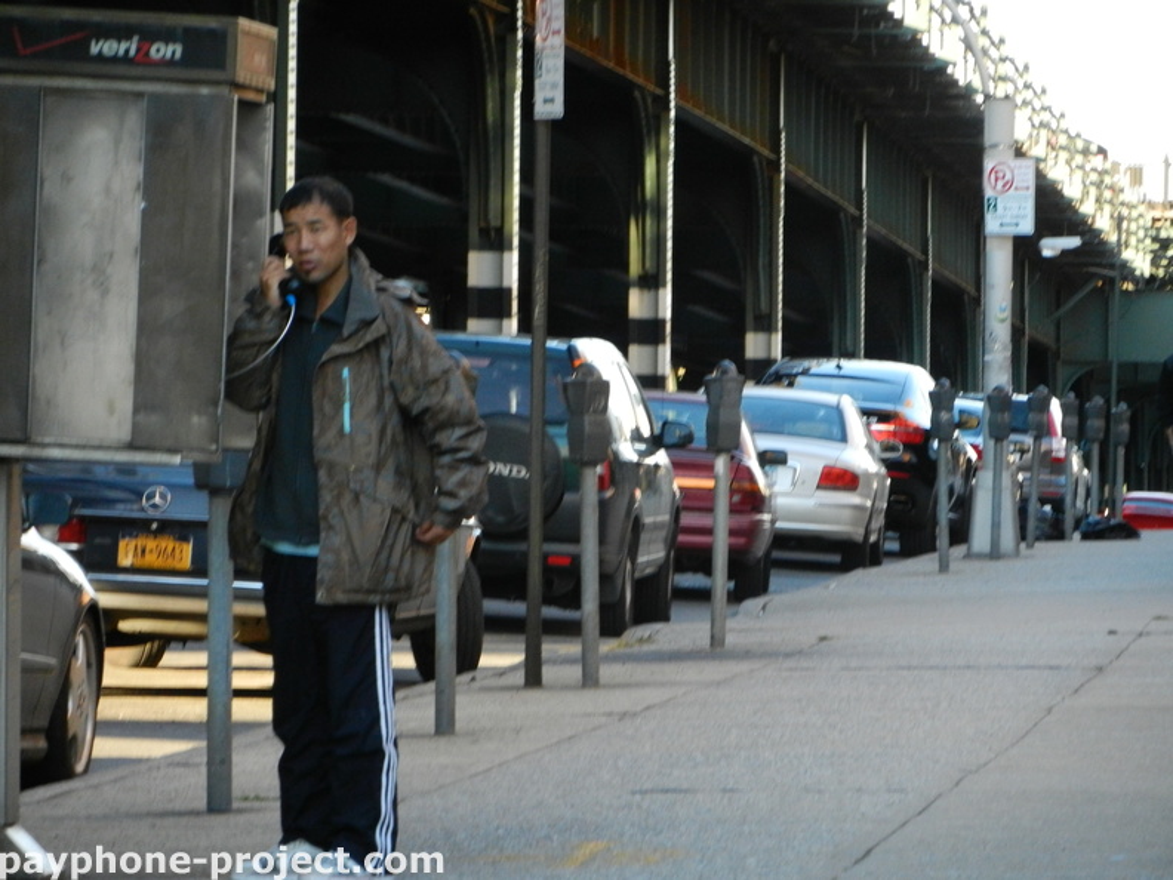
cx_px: 586
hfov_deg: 7.9
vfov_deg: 5.9
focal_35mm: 252
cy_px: 440
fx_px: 8539
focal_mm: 45.3
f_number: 5.3
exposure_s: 1/250
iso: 640
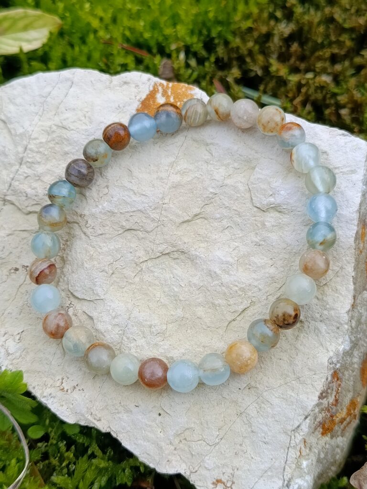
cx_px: 184
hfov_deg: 30.3
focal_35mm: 48
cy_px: 244
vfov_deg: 39.7
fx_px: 679
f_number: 1.7
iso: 50
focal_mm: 5.24
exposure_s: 1/194
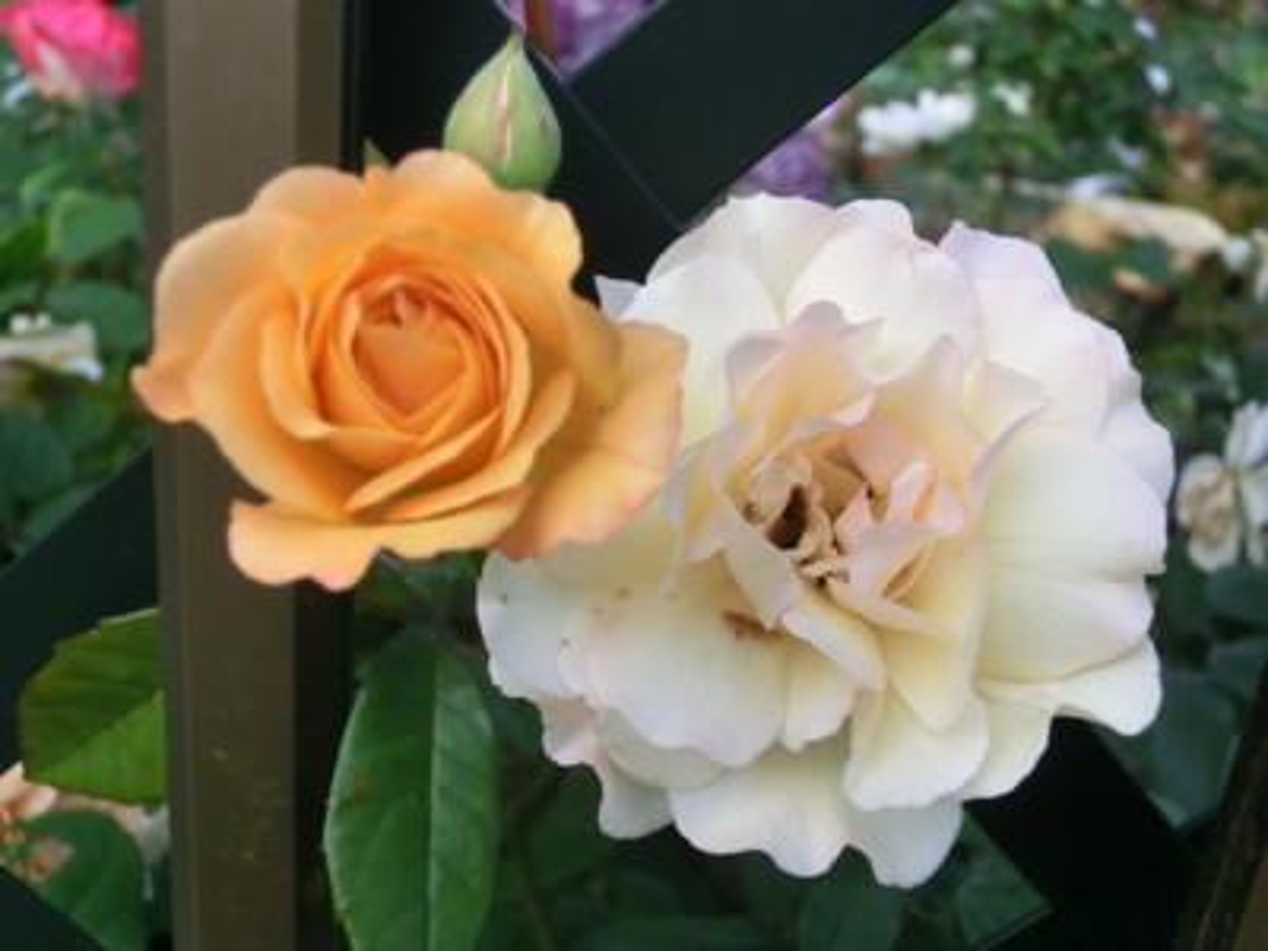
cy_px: 476
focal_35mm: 42
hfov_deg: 44.8
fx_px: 1538
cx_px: 634
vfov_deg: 34.3
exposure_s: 1/250
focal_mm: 7.38
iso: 200
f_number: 4
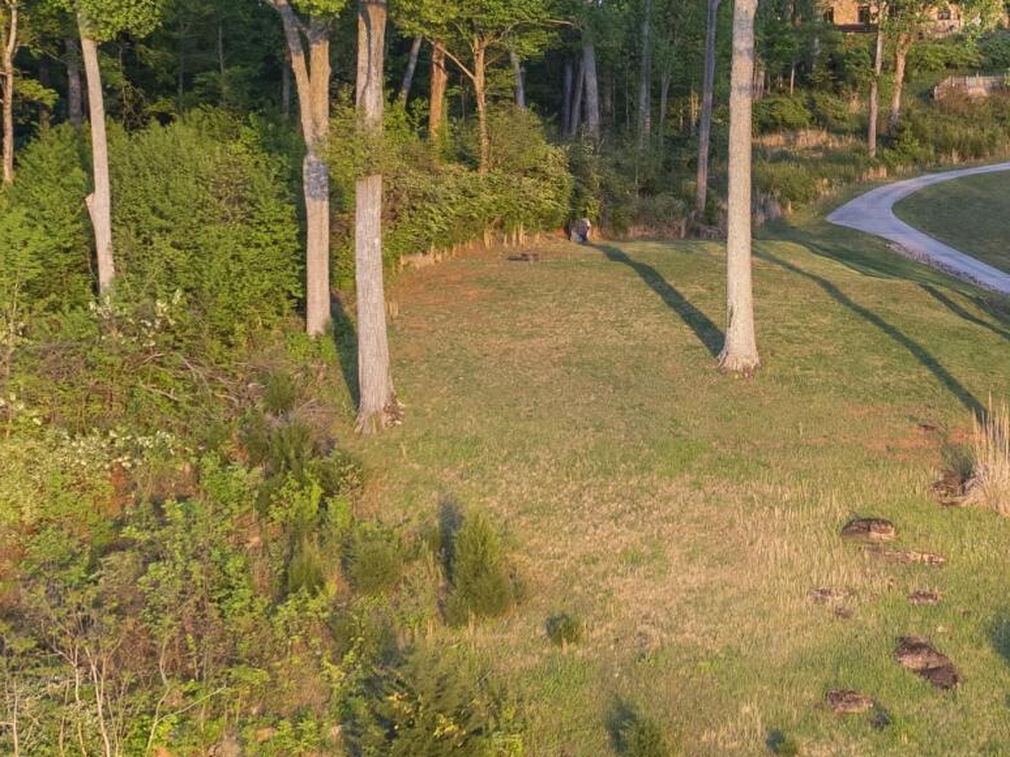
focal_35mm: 93
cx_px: 796
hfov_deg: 20.9
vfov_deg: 15.9
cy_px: 265
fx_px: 2713
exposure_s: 1/20
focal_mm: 12.29
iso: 110
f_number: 2.8
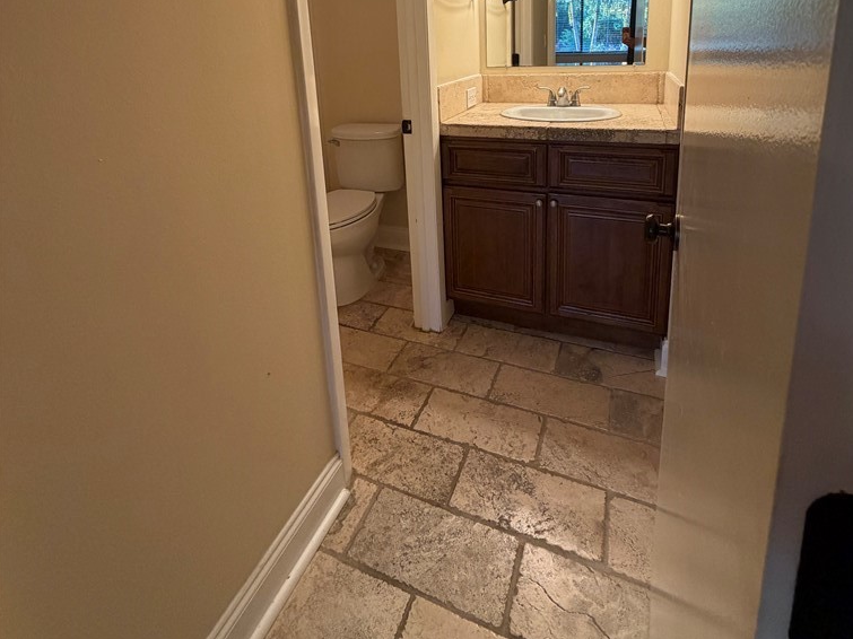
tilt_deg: -12.4
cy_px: 138
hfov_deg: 84.7
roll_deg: +3.9
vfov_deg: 63.4
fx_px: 468
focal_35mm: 19
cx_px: 433
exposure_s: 1/120
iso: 250
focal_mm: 2.22
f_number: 2.2
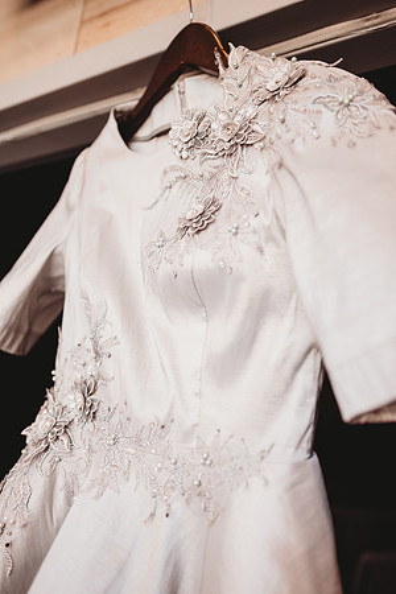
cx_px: 198
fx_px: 396
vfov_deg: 73.7
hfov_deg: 53.1
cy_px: 297
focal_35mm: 24
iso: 250
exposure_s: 1/320
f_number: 1.8
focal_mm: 24
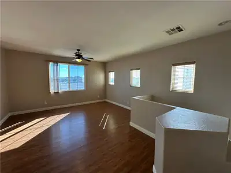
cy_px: 86
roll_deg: -0.5
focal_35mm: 14
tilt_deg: -3.3
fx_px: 93
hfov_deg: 102.1
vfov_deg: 85.7
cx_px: 116
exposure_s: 1/120
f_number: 2.2
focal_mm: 2.22
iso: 125
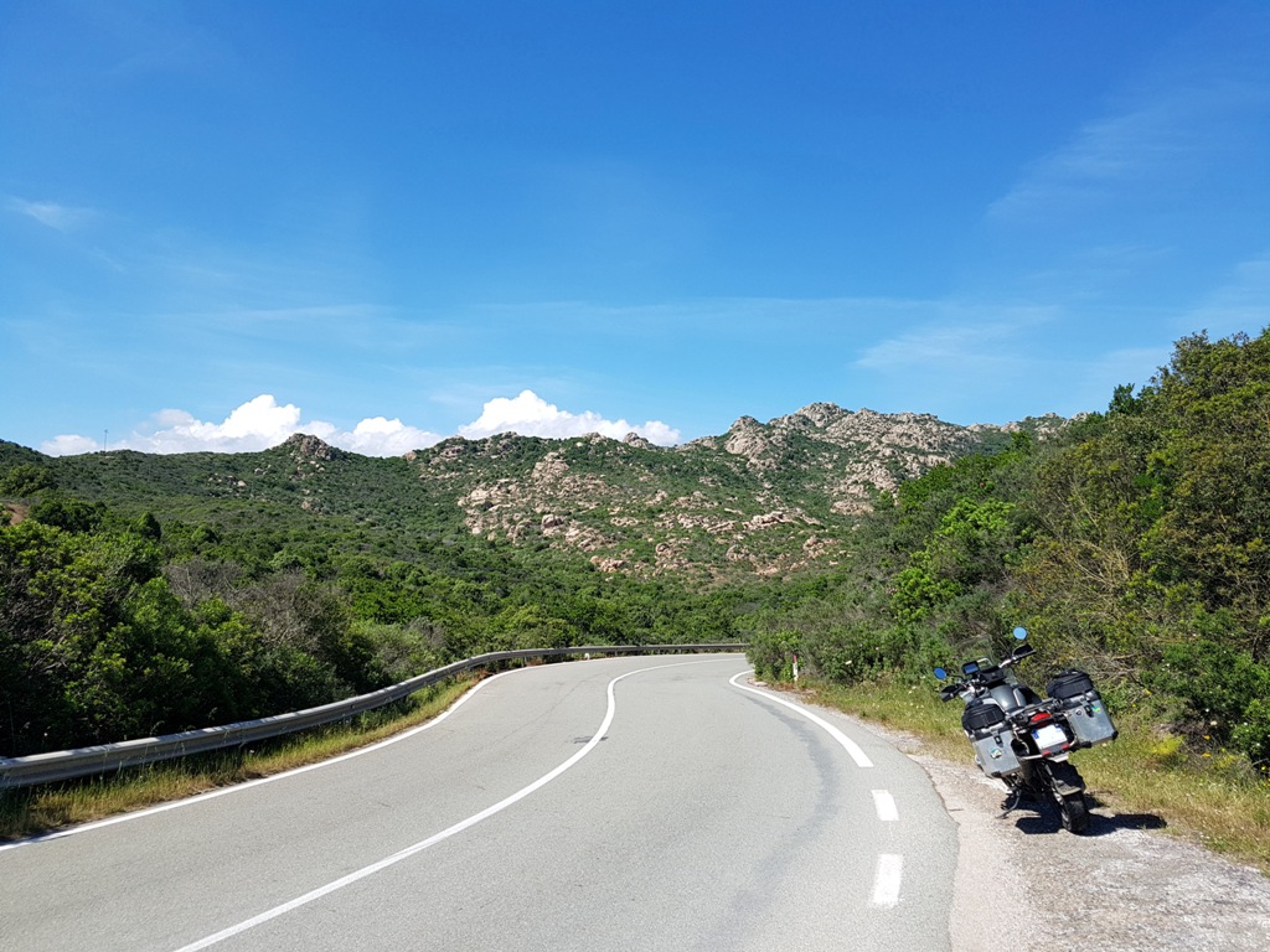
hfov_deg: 67.3
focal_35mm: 26
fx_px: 954
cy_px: 476
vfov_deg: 53.1
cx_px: 635
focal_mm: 4.2
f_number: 1.7
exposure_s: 1/1944
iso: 50
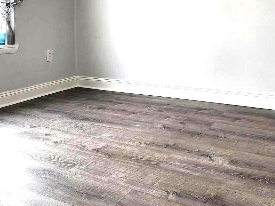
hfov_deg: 54.8
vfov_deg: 40.3
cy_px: 28
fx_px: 262
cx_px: 169
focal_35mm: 33
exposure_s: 1/120
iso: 80
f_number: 2.2
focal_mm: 2.2
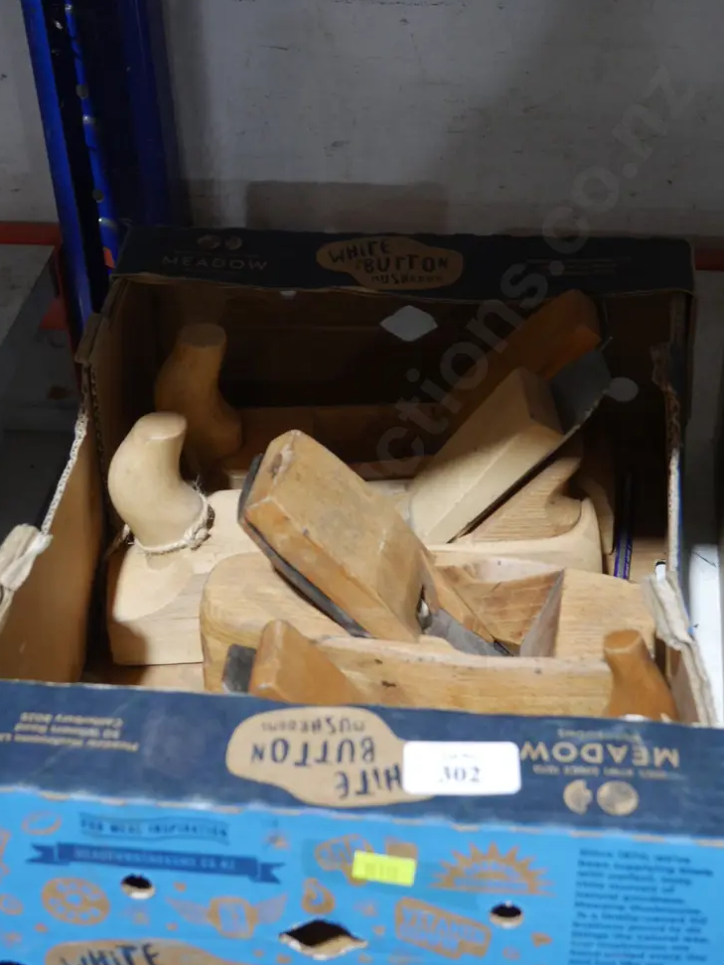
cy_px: 483
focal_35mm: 59
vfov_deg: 32.7
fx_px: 1645
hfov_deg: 24.8
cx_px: 374
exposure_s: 1/60
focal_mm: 28
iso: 1600
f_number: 5.3
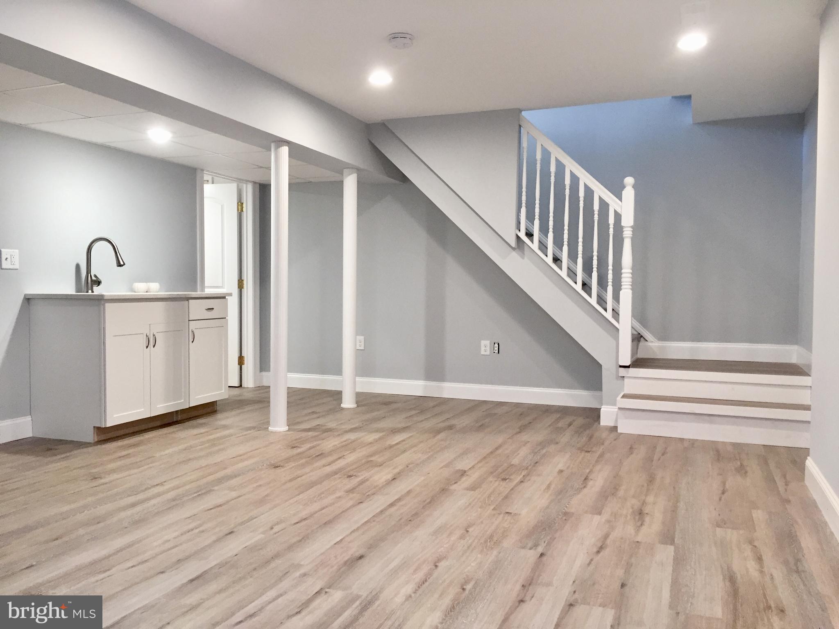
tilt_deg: -3.3
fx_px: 703
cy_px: 314
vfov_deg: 48.2
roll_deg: -0.9
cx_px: 420
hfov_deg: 61.7
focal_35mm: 29
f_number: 2.2
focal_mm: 4.15
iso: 100
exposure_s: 1/30
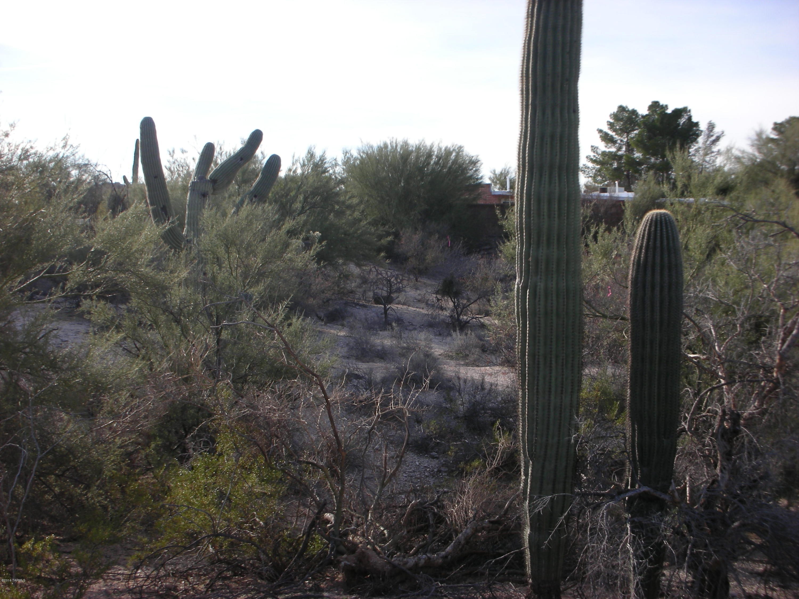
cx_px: 400
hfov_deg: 41.2
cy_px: 300
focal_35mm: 46
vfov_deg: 31.5
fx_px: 1062
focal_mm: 7.7
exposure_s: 1/300
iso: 50
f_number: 3.5
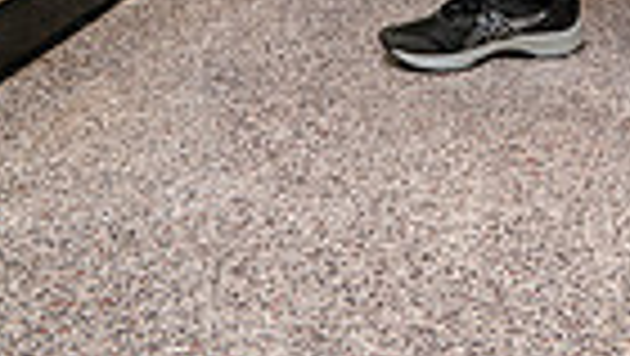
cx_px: 644
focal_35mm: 91
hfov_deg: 22.4
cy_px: -487
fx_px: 1521
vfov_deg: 11.2
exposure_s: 1/250
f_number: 6.3
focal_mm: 27
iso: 400
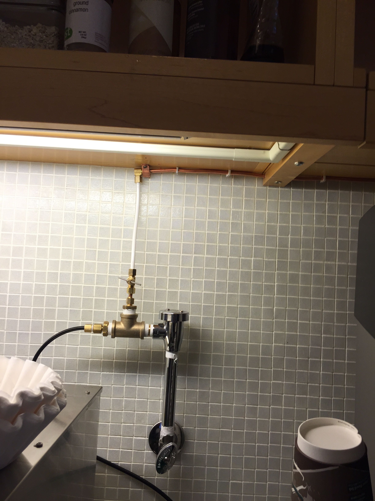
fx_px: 419
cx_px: 188
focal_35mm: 29
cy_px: 250
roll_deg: -3.2
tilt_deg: +4.1
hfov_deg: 48.2
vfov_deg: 61.7
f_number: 2.2
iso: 40
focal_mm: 4.15
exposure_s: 1/120
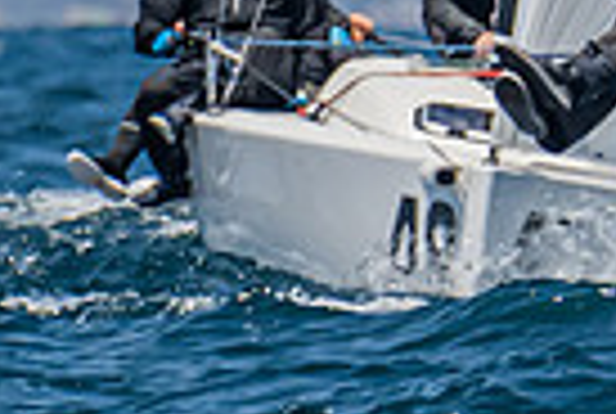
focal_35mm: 2744
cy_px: 204
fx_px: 47055
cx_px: 462
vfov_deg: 0.5
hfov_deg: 0.8
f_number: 6.3
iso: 400
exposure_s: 1/2500
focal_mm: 330
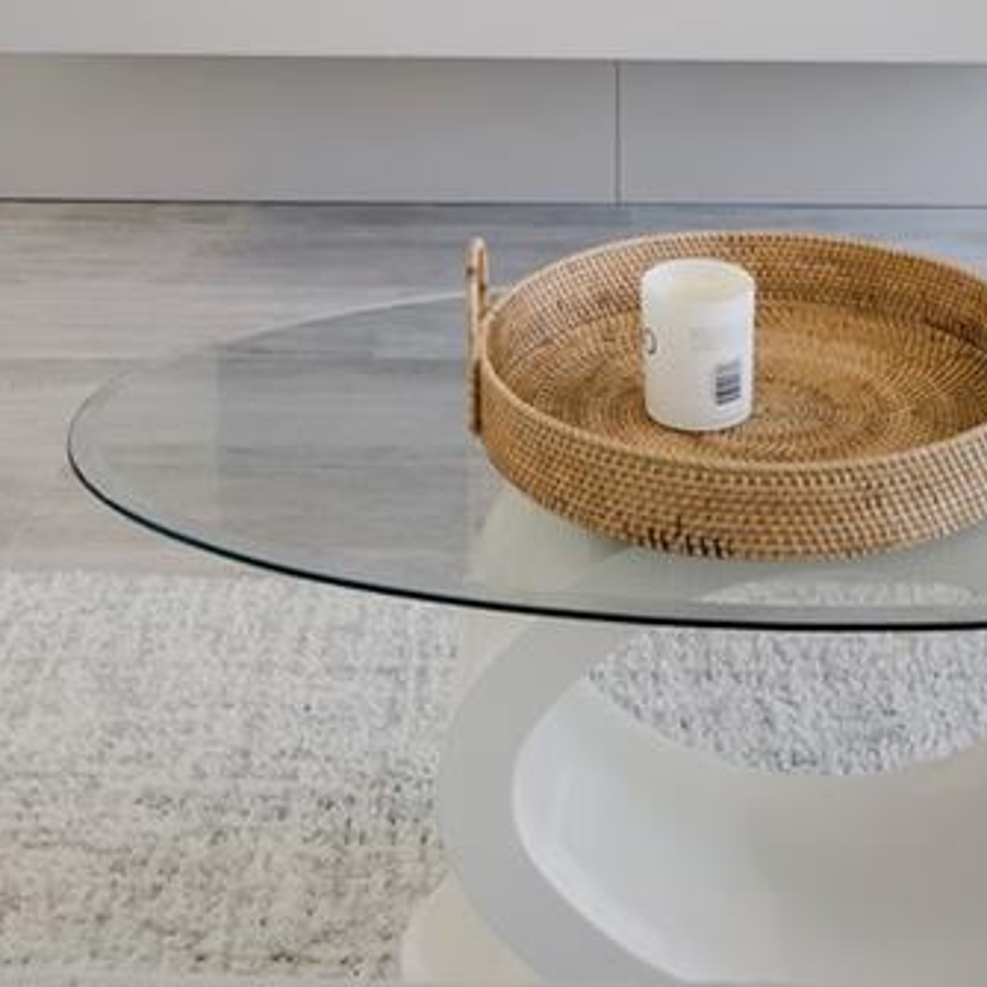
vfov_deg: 21.5
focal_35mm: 65
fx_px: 2097
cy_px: -554
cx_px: 675
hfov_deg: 26.3
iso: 125
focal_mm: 16
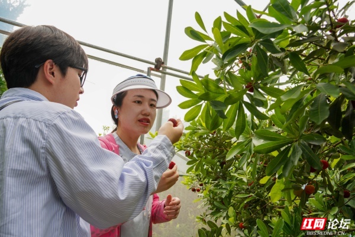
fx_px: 335
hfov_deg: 55.8
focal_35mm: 34
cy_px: 118
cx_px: 178
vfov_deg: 38.9
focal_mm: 34
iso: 320
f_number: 9
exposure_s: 1/160
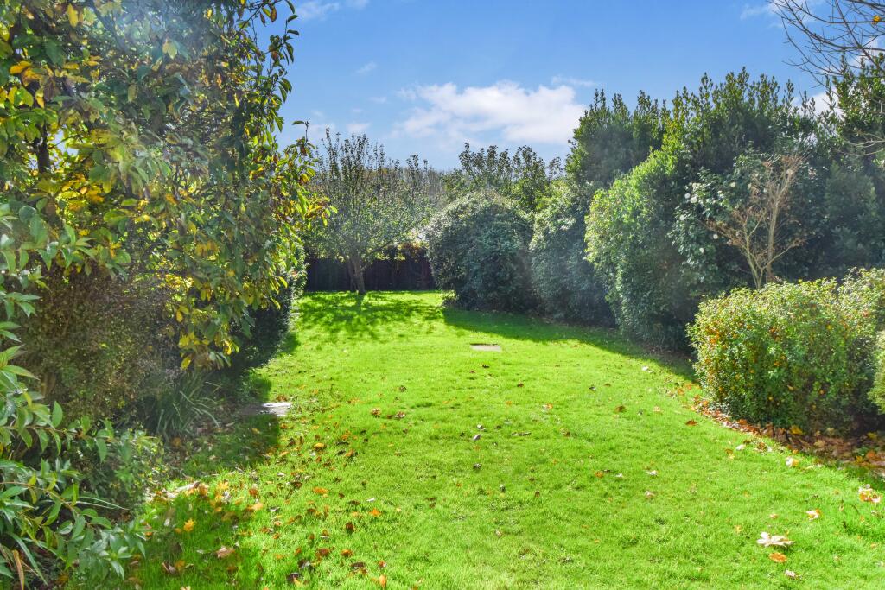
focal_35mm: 27
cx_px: 442
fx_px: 664
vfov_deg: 47.9
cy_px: 295
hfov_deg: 67.4
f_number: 11
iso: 360
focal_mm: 18
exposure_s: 1/500
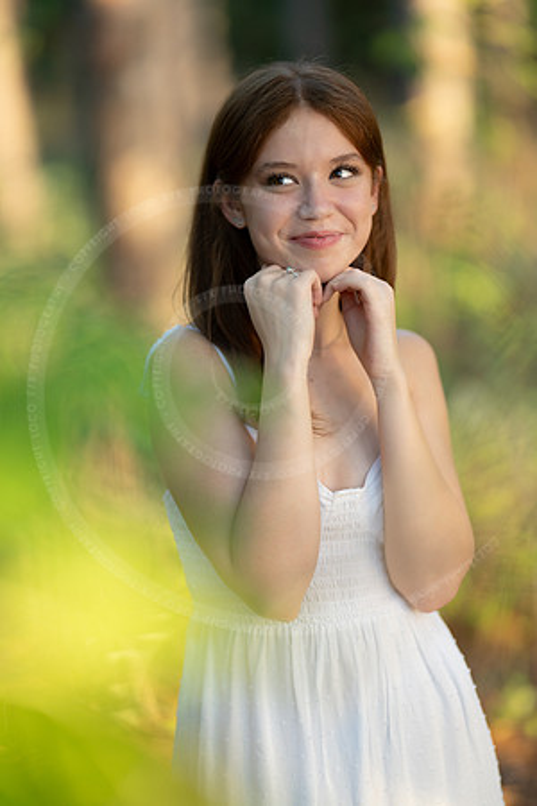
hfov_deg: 16.1
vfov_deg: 23.9
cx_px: 268
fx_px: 1902
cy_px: 403
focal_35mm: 85
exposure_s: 1/320
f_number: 1.2
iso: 160
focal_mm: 85
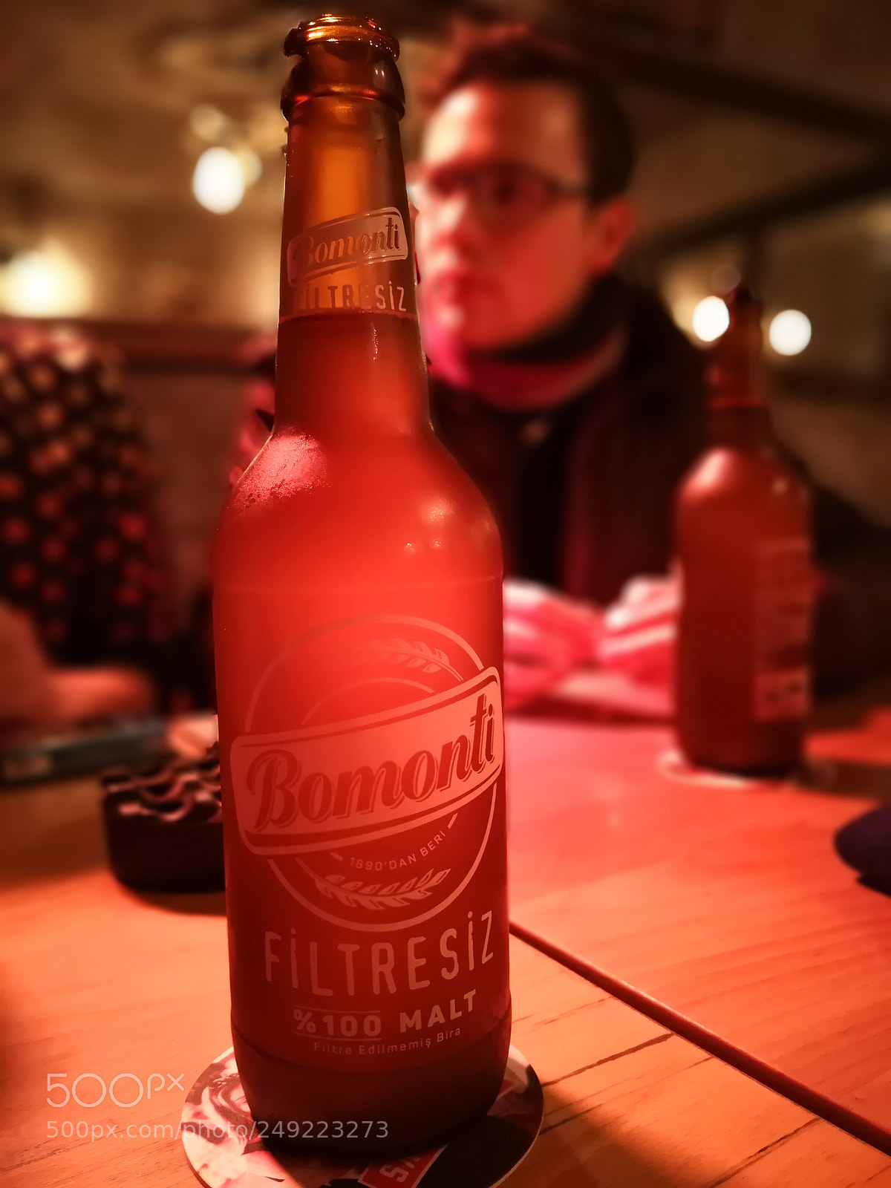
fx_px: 927
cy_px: 594
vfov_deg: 65.3
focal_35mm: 27
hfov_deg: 51.4
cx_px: 446
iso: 640
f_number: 1.4
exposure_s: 1/20
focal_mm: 3.95
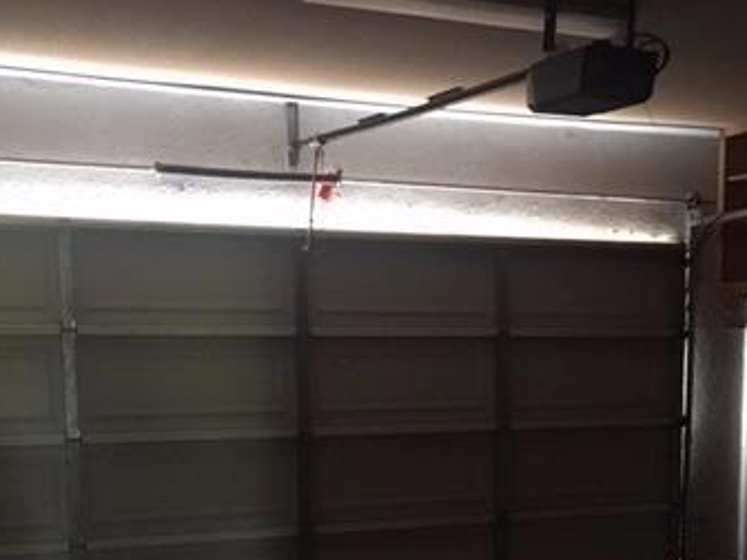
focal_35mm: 55
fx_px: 1187
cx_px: 450
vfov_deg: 25.6
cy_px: 518
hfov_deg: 34.8
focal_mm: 4.15
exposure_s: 1/4
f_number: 2.2
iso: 500
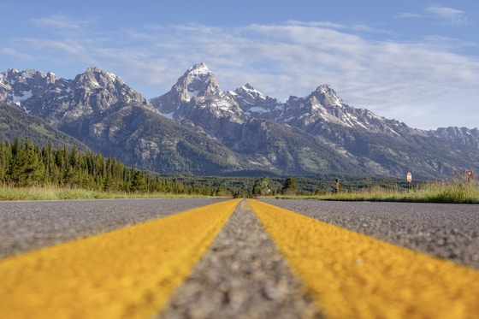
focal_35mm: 43
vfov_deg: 31.2
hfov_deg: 45.4
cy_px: 160
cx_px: 240
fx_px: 572
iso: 160
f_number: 5.6
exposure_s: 1/220
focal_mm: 28.9
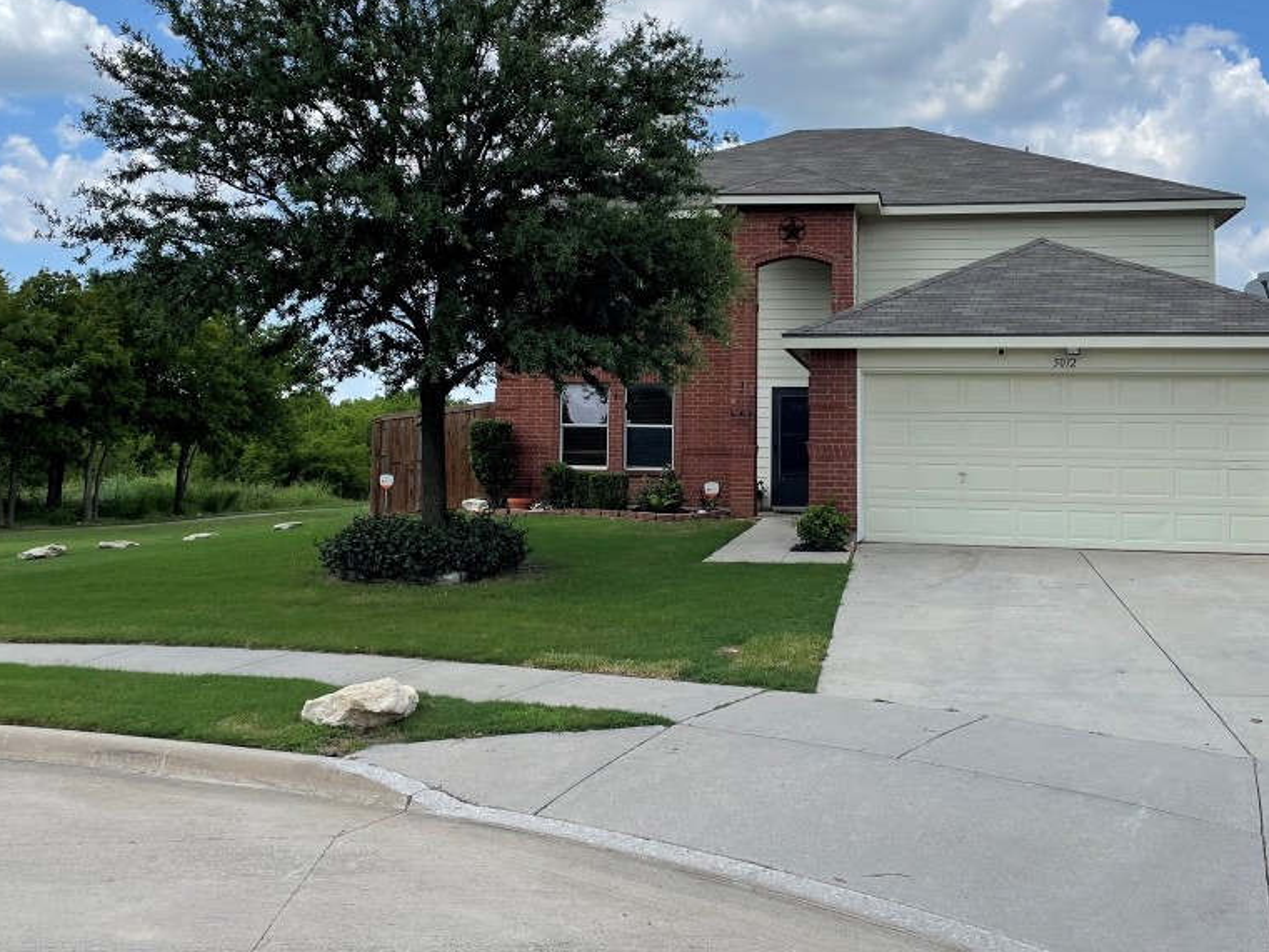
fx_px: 1283
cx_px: 689
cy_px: 365
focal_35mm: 35
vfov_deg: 40.5
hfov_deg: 52.6
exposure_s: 1/3509
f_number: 1.6
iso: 32
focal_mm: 4.2
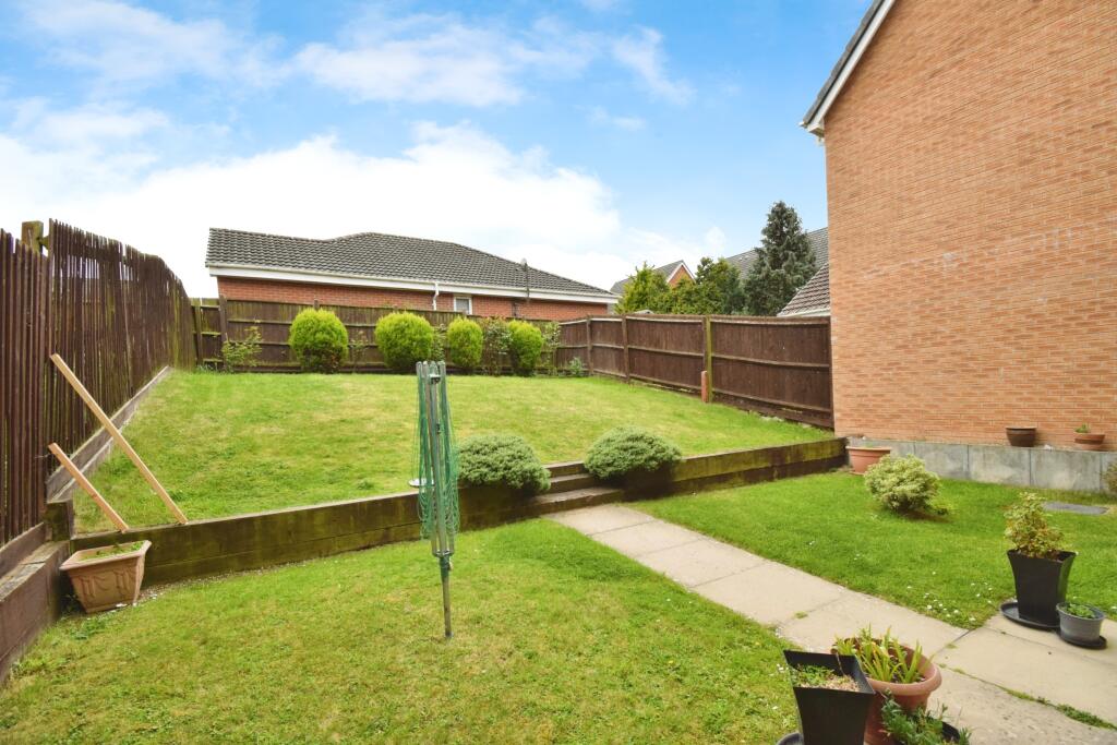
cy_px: 372
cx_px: 558
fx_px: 465
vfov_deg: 77.3
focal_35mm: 15
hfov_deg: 100.4
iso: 1000
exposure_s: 1/800
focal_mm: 10
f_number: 8
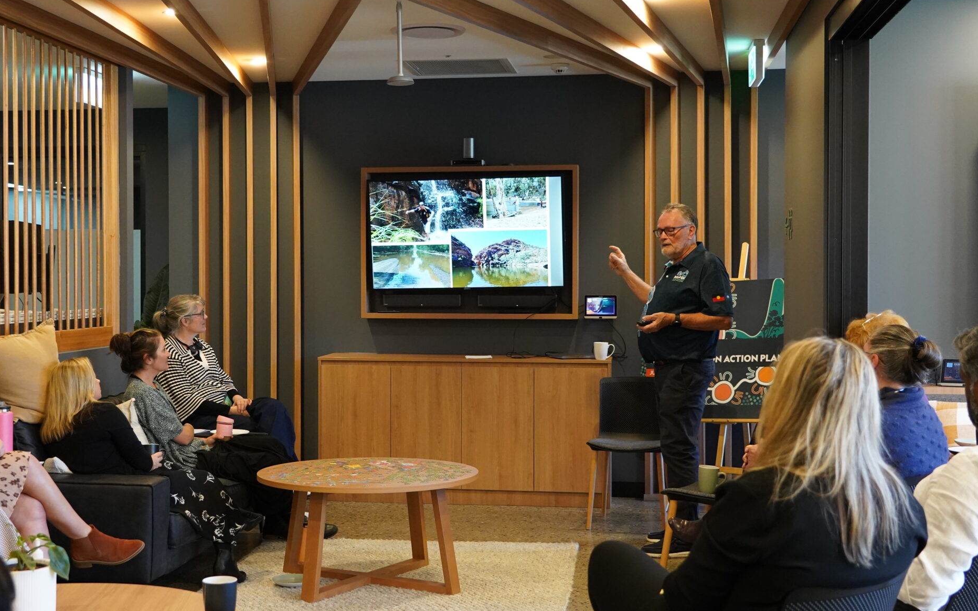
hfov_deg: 40.9
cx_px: 392
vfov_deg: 26.3
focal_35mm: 49
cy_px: 298
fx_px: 1306
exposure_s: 1/160
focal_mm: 35
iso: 5000
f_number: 4
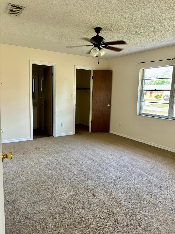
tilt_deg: -8.3
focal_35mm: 26
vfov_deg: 67.3
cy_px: 117
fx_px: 175
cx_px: 88
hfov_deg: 53.1
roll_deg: -2.2
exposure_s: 1/60
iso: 250
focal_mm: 5.96
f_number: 1.6
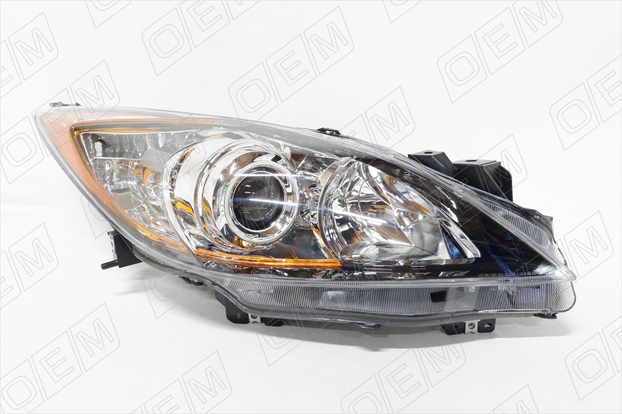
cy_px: 207
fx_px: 501
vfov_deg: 45.0
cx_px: 311
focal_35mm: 29
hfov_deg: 63.7
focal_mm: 19.2
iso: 800
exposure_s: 1/40
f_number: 3.8
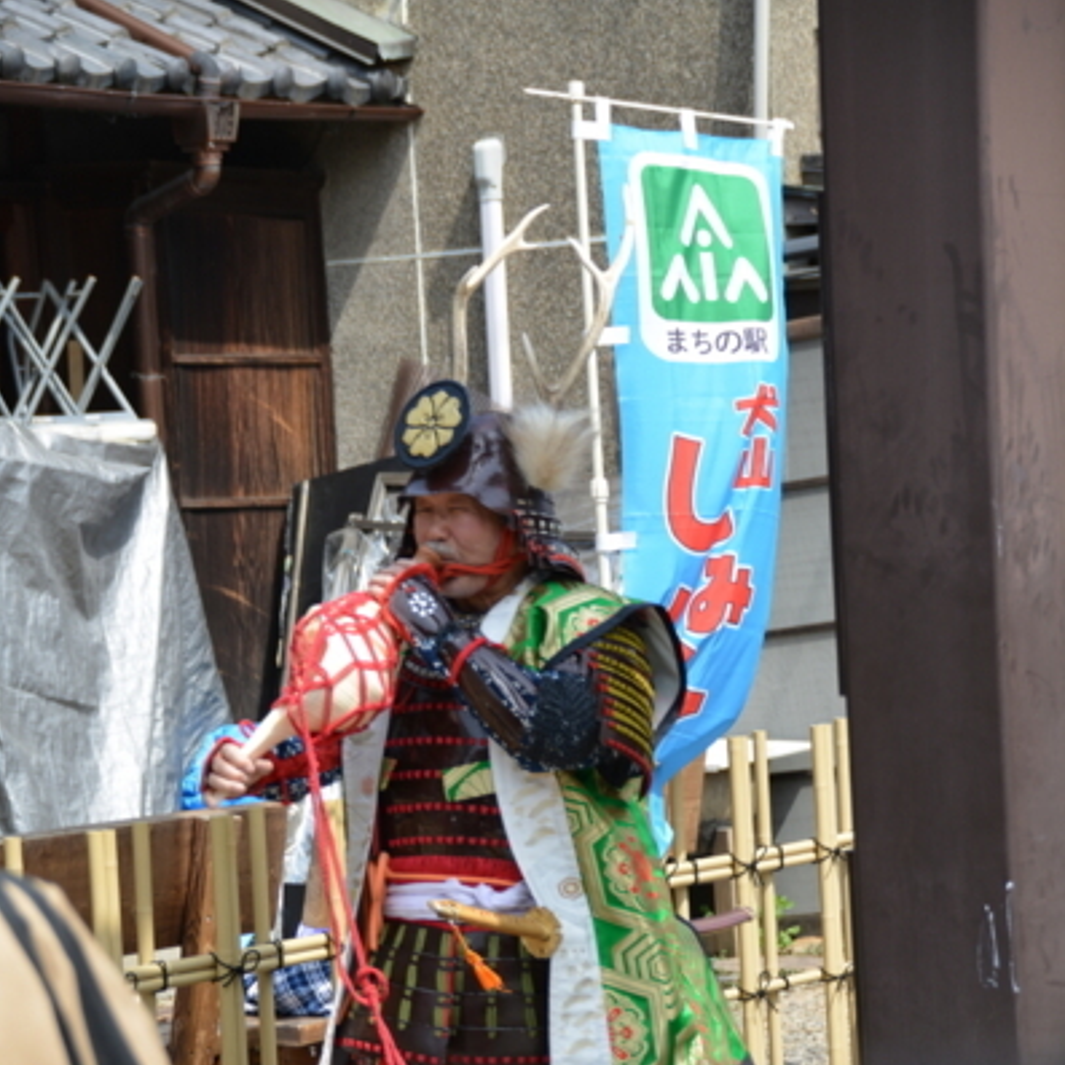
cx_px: 534
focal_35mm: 145
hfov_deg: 12.1
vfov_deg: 12.0
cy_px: 789
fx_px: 5035
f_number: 5.3
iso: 100
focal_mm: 75
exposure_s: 1/250
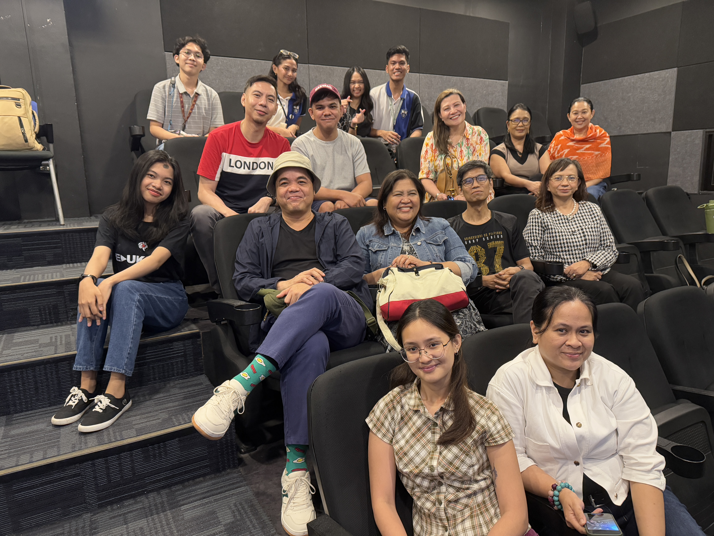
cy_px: 268
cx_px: 357
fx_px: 495
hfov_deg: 71.6
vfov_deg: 56.8
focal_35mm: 24
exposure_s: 1/40
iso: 800
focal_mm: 6.76
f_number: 1.78
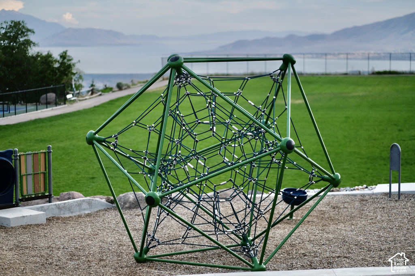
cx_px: 208
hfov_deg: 24.2
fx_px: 968
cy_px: 138
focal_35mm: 84
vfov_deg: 16.3
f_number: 1.2
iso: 320
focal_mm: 56
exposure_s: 1/3800
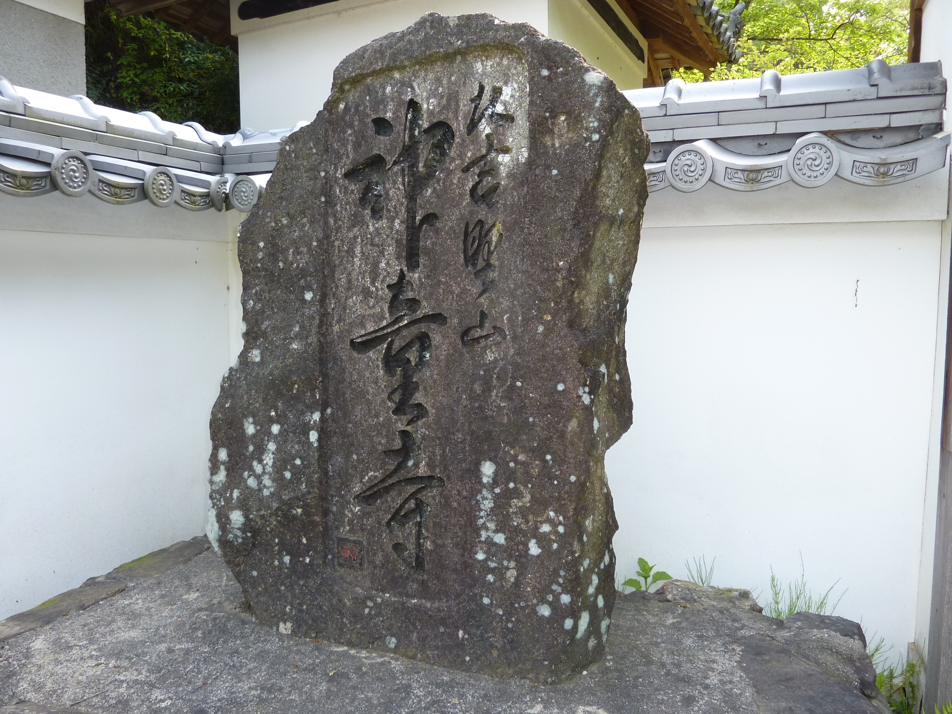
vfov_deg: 54.9
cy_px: 357
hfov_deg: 69.4
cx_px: 476
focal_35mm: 25
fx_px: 688
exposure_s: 1/100
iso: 100
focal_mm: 4.1
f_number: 3.5
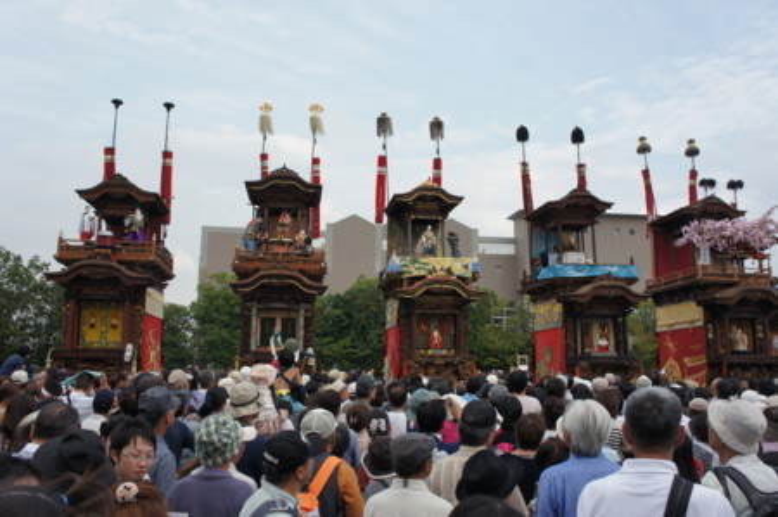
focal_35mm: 34
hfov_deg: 55.2
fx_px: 745
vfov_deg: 38.3
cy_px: 258
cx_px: 389
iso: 200
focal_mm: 23
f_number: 8
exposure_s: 1/160
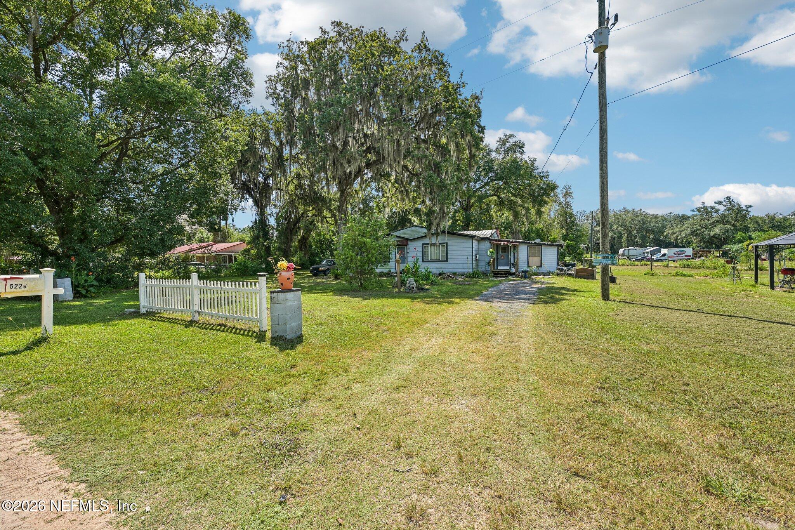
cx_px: 398
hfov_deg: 104.3
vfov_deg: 81.2
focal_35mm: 14
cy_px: 265
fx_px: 309
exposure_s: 1/180
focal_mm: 14
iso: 100
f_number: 8
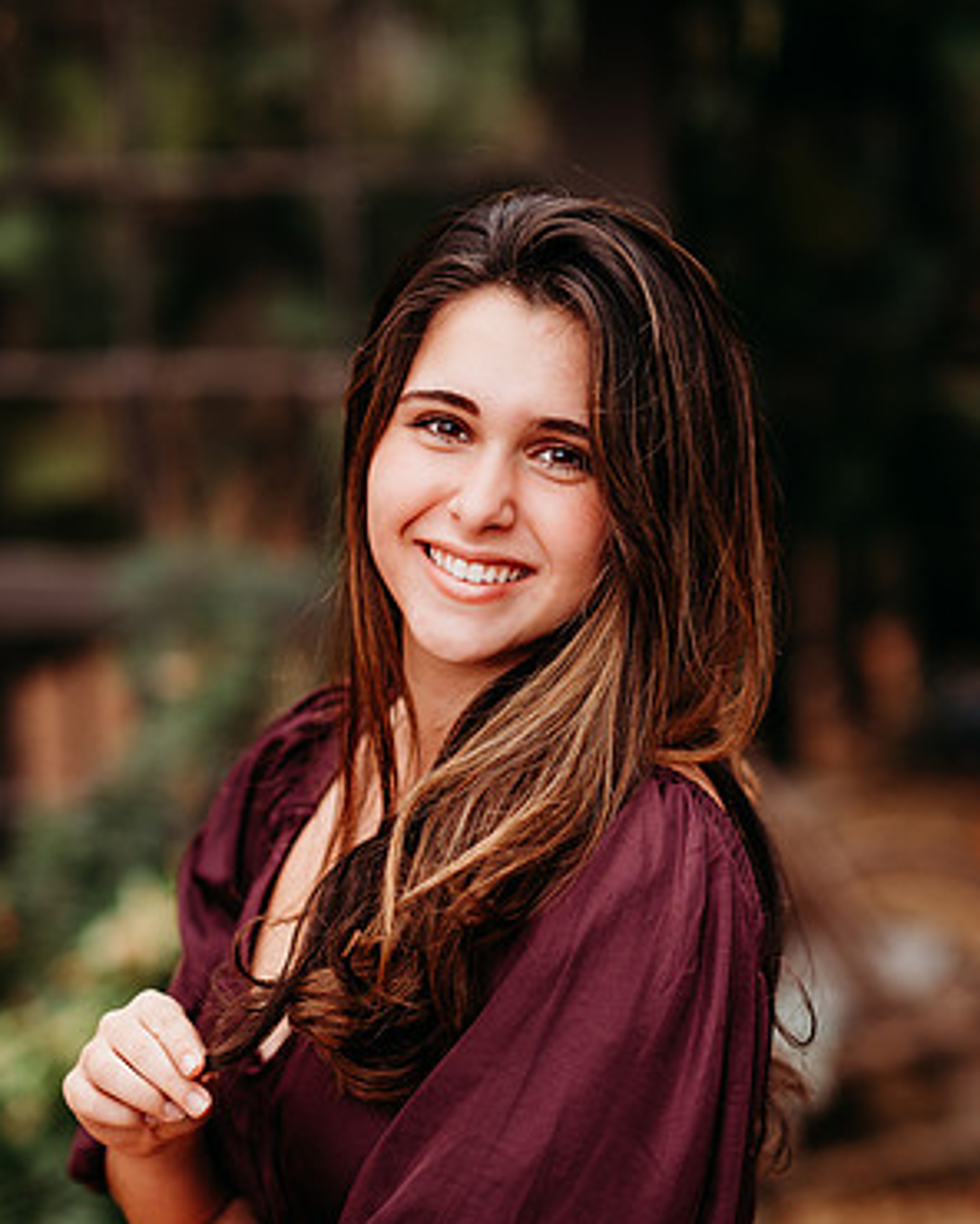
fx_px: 3517
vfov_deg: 19.8
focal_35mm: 97
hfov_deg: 15.9
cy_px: 658
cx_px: 493
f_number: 2.2
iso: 250
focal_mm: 85
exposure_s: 1/500
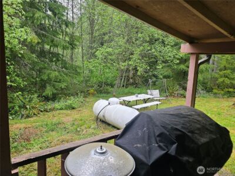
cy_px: 88
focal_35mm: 23
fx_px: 156
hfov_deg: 73.9
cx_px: 118
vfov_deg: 58.9
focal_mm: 6.3
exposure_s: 1/207
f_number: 1.7
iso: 100
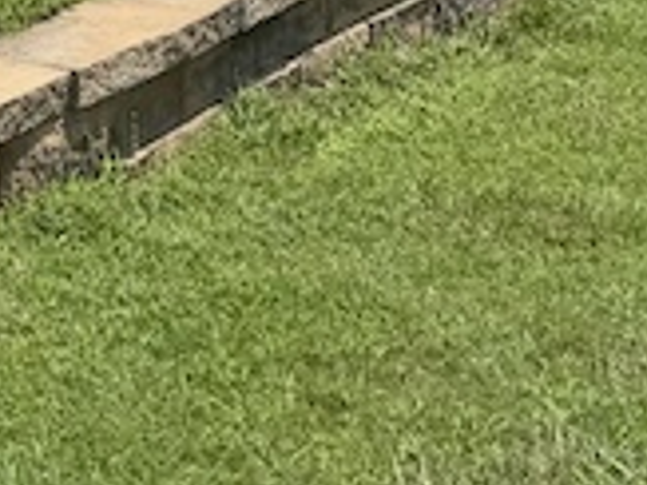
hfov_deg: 13.3
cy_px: -584
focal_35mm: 147
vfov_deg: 9.3
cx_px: 91
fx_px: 2746
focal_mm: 6.76
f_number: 1.78
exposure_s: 1/4167
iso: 80
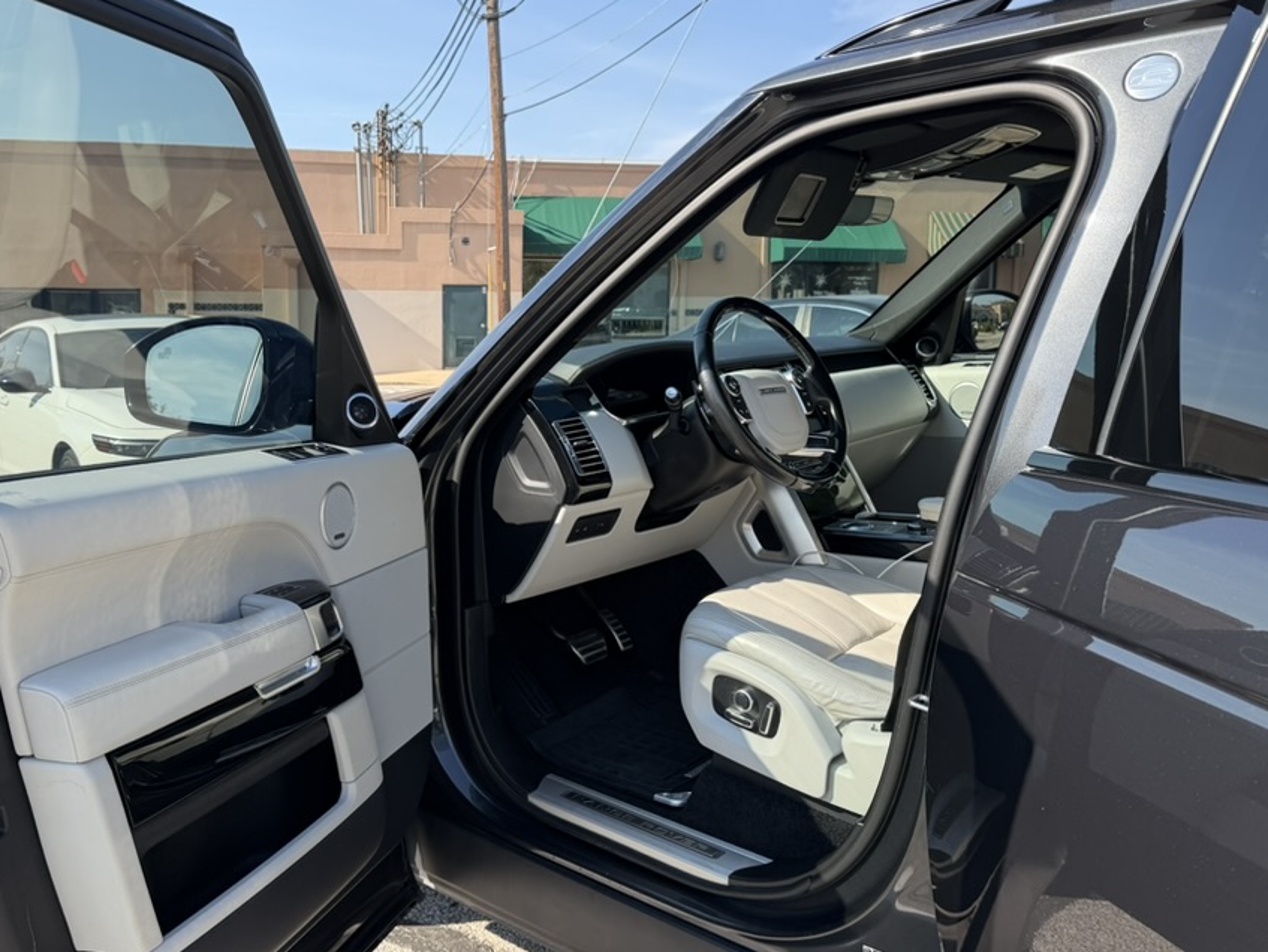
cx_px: 519
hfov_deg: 61.2
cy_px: 427
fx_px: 1063
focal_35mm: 29
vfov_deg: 48.2
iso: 80
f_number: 1.78
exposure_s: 1/1727
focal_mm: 6.76
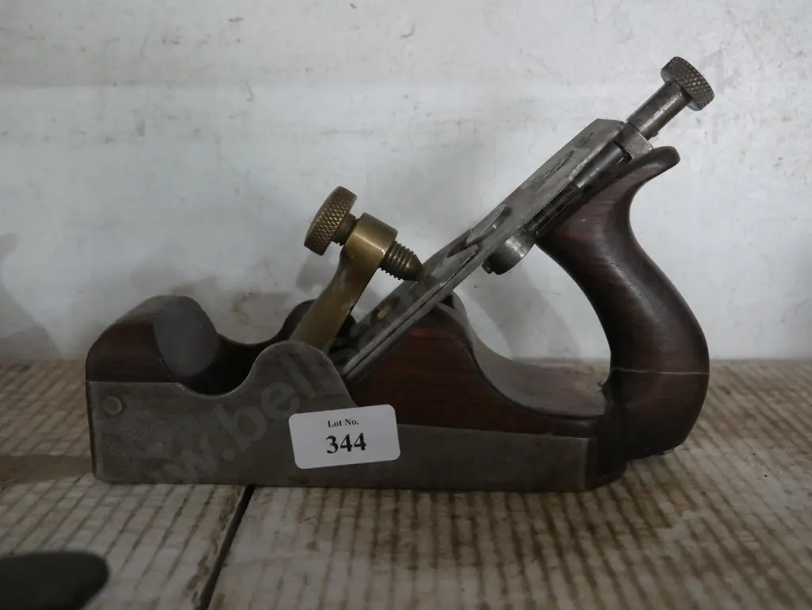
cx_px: 406
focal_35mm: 34
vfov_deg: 41.8
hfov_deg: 53.9
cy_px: 305
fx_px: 798
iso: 2500
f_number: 4
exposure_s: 1/60
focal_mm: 17
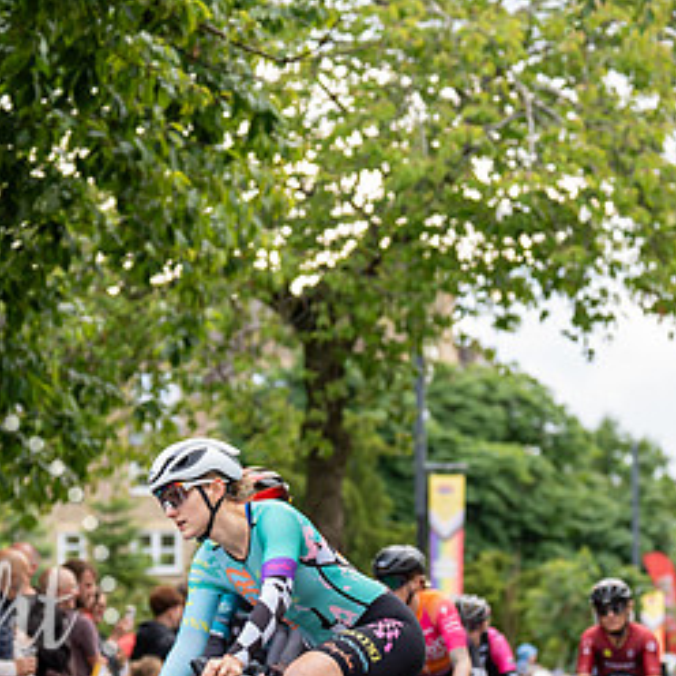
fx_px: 3071
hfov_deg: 12.6
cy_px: 481
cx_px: 286
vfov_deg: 12.5
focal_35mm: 139
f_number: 2.8
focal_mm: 70
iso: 500
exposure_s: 1/500
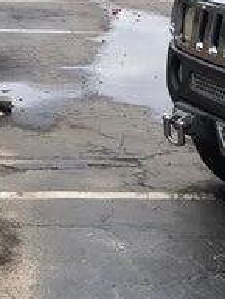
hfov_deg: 15.0
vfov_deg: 20.9
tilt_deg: -11.3
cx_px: -84
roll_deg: +0.7
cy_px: 82
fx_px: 805
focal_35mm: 93
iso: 20
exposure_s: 1/684
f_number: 1.8
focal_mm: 3.99
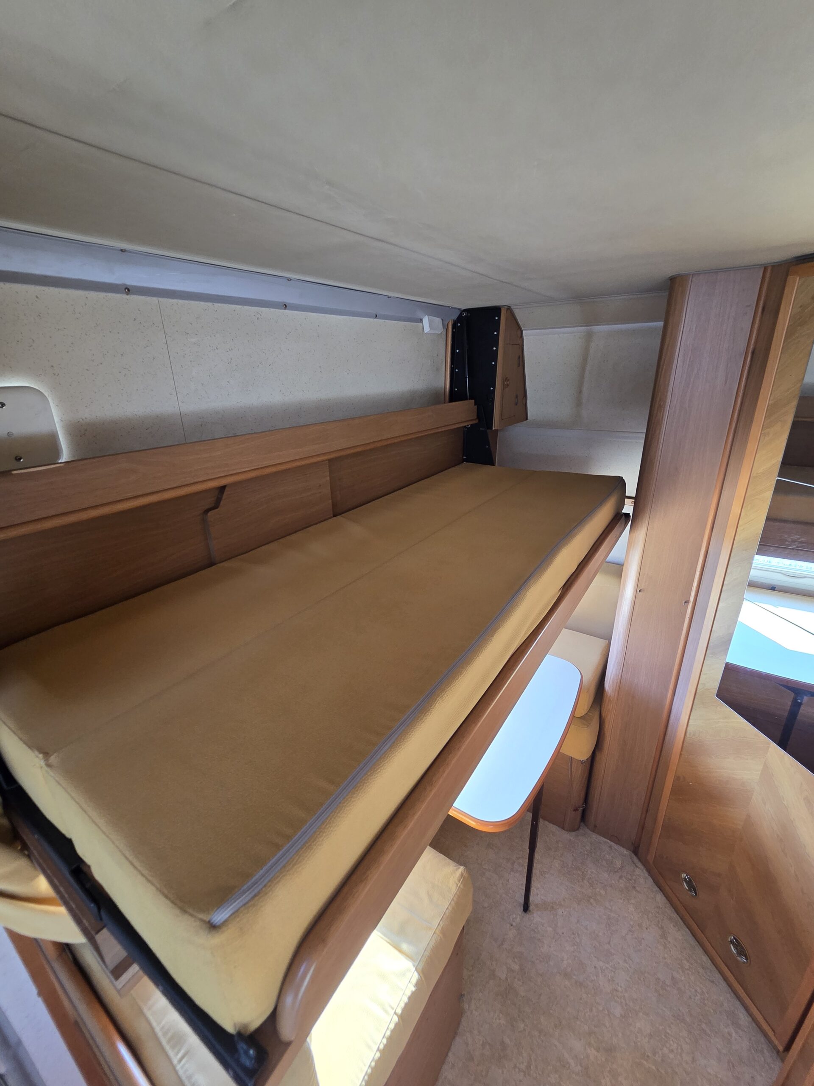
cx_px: 407
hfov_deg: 89.9
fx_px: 408
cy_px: 543
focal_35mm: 13
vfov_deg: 106.2
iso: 200
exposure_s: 1/100
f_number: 2.2
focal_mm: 2.2
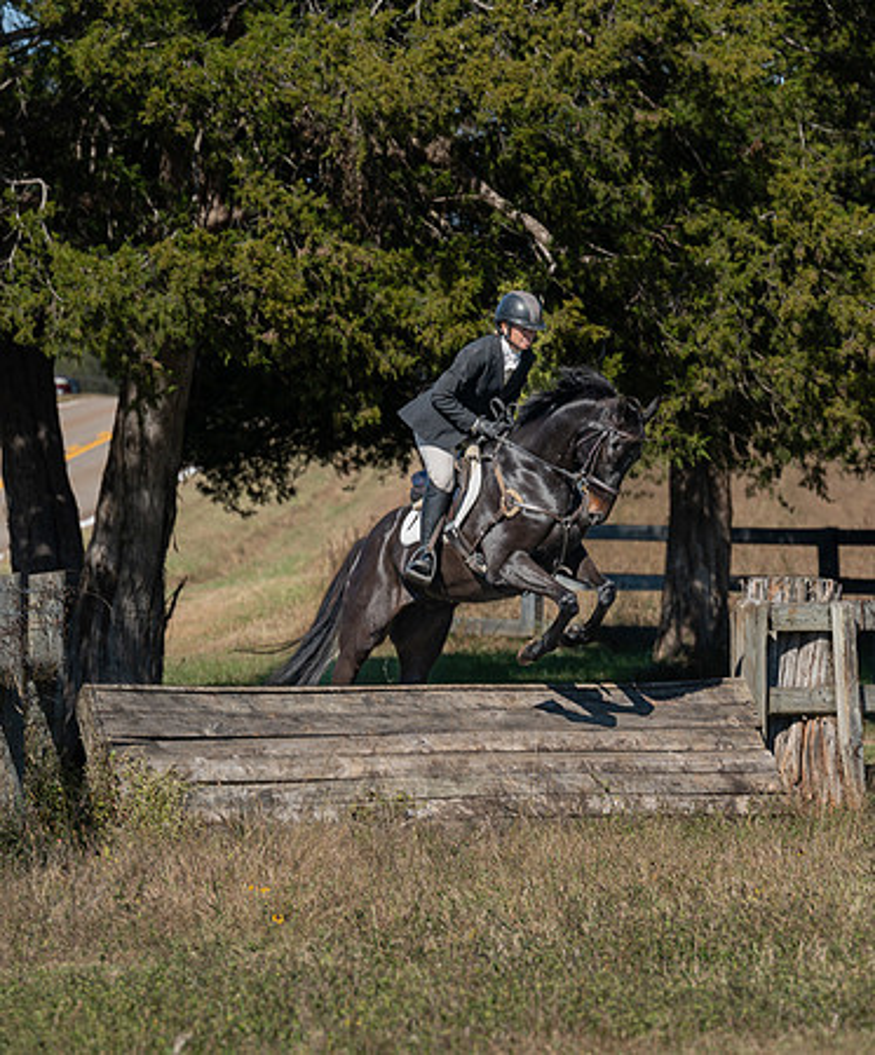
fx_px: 9065
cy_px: 544
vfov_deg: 6.7
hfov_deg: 5.5
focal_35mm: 286
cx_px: 636
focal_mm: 200
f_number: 6.3
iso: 200
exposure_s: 1/500
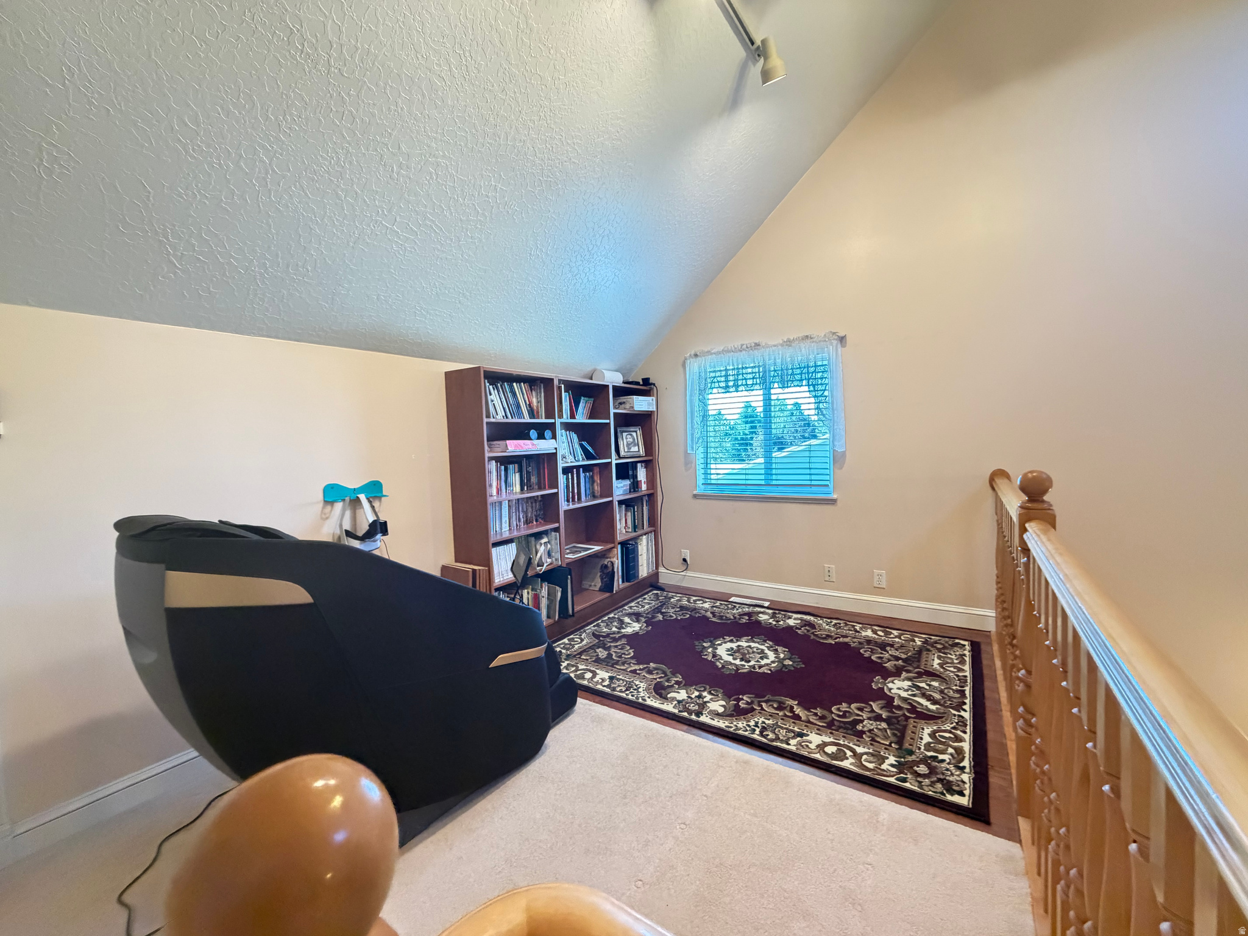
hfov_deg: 102.1
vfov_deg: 85.7
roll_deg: +3.1
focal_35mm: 14
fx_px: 505
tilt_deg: -4.9
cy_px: 468
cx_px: 624
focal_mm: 2.22
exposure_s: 1/60
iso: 800
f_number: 2.2
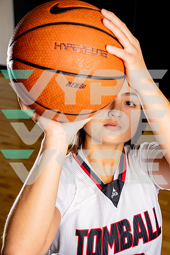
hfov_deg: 21.0
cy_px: 128
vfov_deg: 31.1
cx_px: 85
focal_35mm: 65
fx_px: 459
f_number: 7.1
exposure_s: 1/200
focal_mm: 64.8
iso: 640
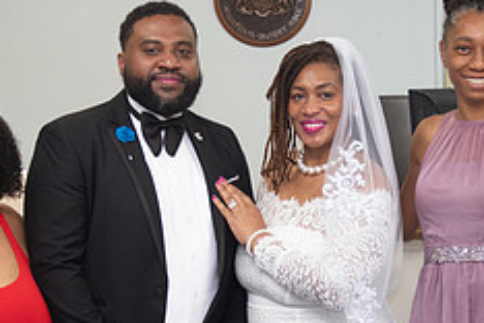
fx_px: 1734
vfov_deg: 10.6
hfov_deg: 15.9
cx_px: 312
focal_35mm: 129
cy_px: 192
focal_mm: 50
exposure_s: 1/160
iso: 1250
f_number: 4.6
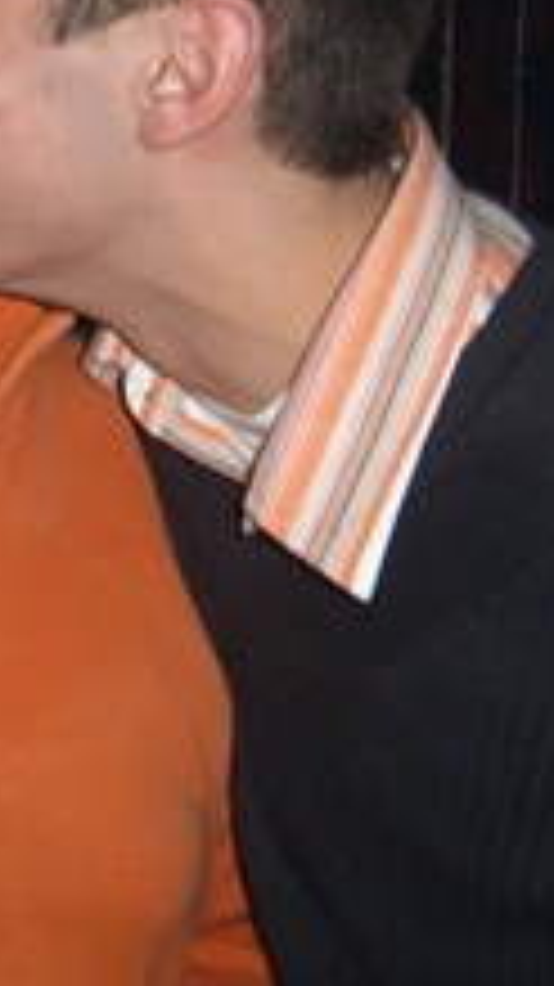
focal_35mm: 82
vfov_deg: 25.6
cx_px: -126
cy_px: 239
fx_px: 2144
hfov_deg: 14.2
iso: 100
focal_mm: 5.8
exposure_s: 1/30
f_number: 2.8
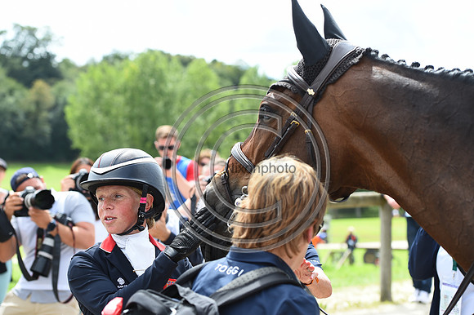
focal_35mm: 78
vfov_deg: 17.5
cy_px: 158
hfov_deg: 26.0
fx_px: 1026
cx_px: 237
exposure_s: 1/1000
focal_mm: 78
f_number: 5
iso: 320
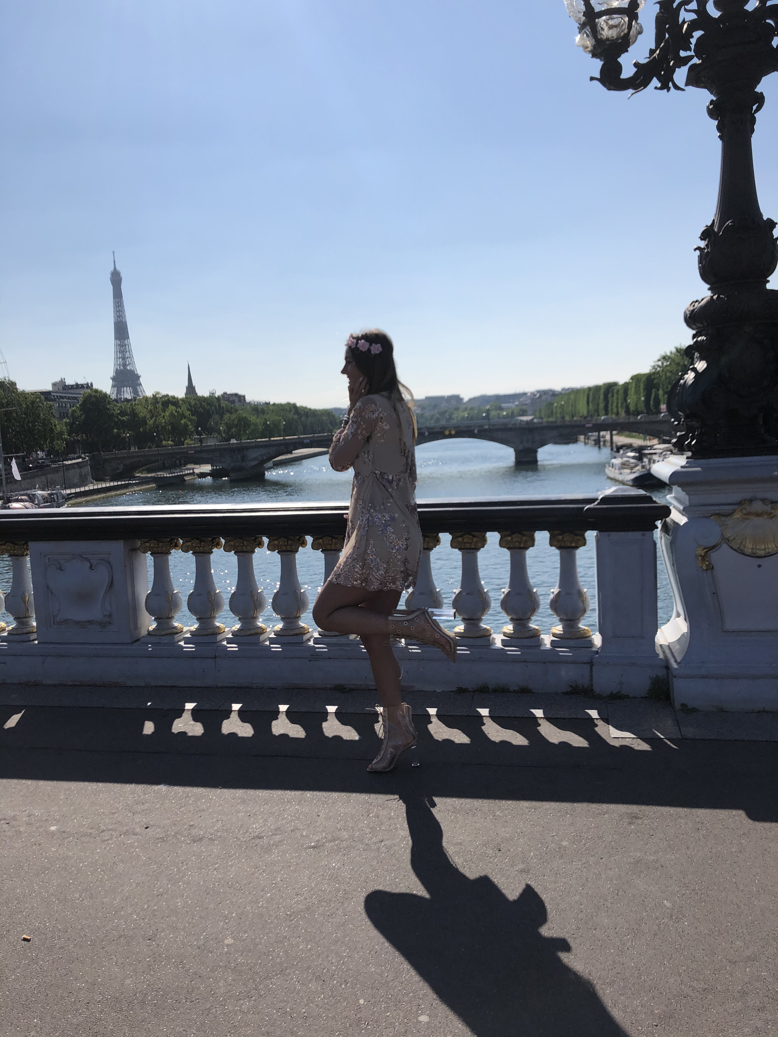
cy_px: 518
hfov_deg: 49.7
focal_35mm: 28
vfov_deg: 63.4
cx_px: 389
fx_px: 839
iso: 25
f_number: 1.8
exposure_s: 1/4367
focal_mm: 4
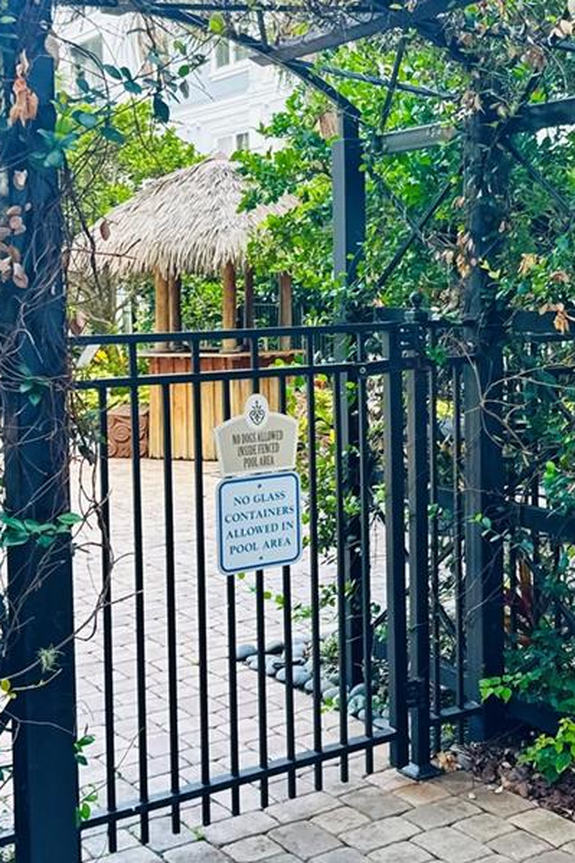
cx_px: 398
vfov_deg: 39.5
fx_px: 1199
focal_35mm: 50
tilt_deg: +0.4
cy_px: 369
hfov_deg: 26.8
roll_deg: +2.2
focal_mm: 6.76
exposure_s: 1/141
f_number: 1.78
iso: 64
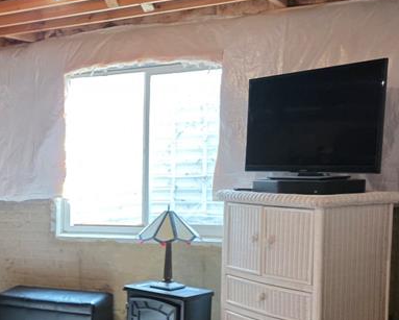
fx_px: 709
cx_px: -101
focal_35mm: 60
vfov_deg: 24.9
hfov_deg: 27.1
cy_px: 268
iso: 800
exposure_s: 1/120
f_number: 1.7
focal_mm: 6.3
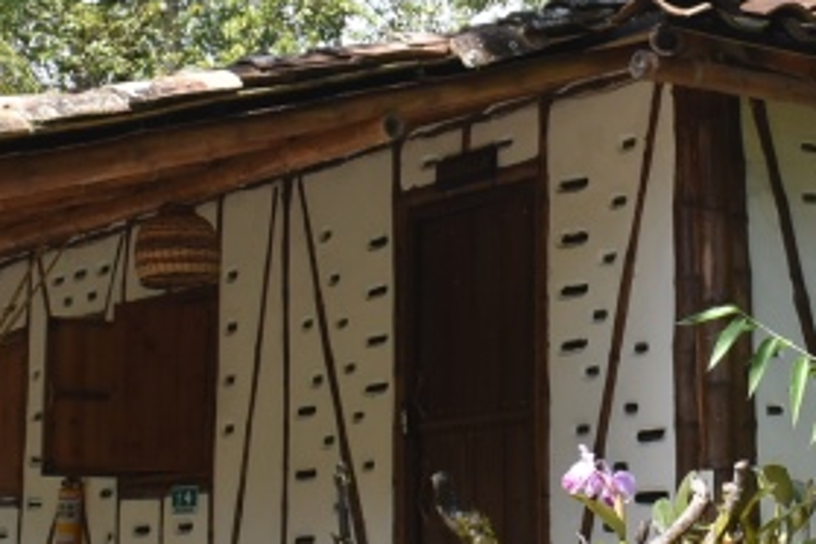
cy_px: 208
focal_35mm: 100
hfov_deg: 20.3
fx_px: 2266
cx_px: 602
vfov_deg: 13.7
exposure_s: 1/250
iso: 280
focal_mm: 20
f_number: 8
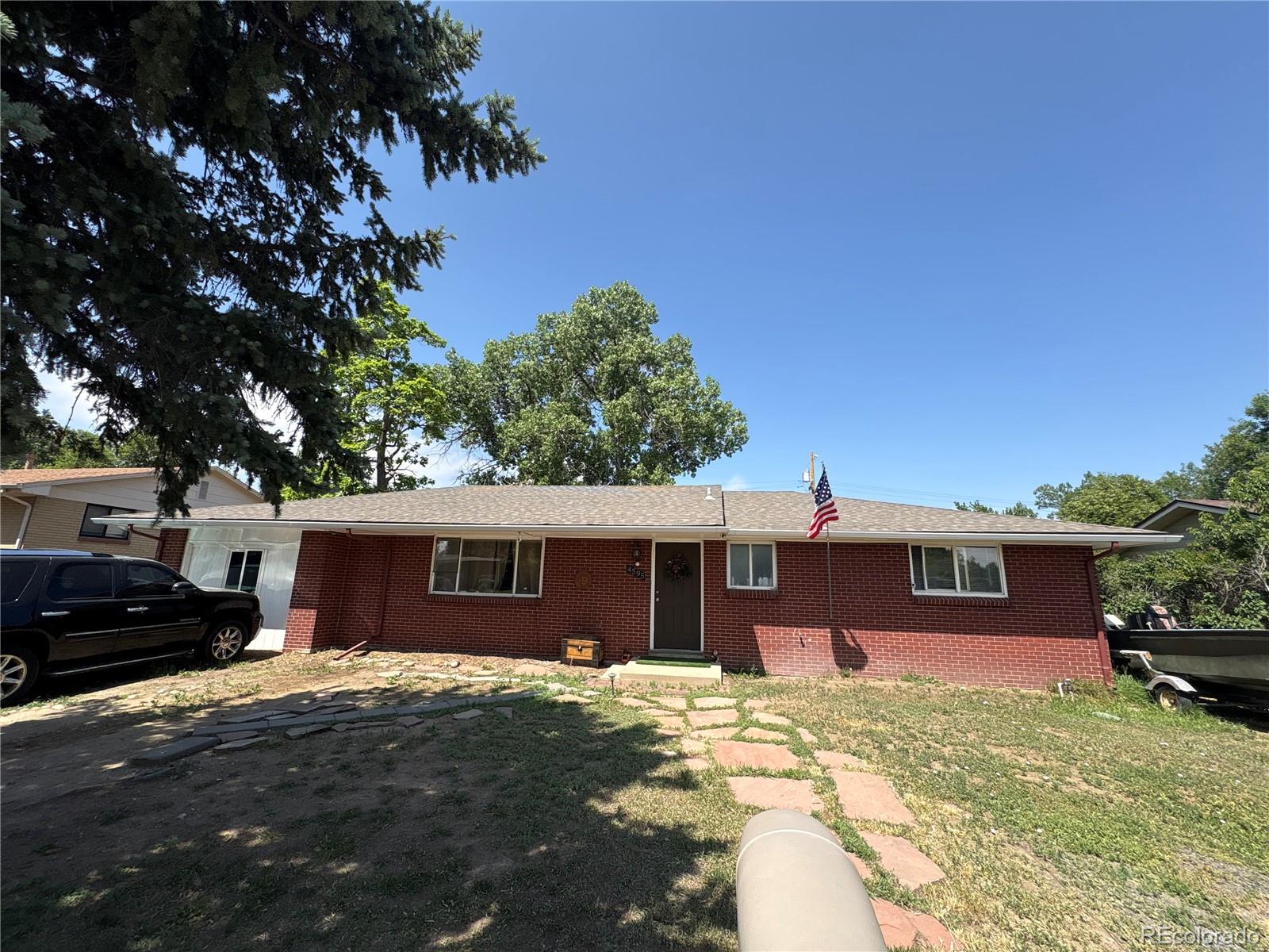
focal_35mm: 14
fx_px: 513
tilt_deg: +11.2
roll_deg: -1.3
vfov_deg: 85.7
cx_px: 634
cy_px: 476
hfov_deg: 102.1
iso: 40
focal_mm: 2.22
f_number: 2.2
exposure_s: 1/1110
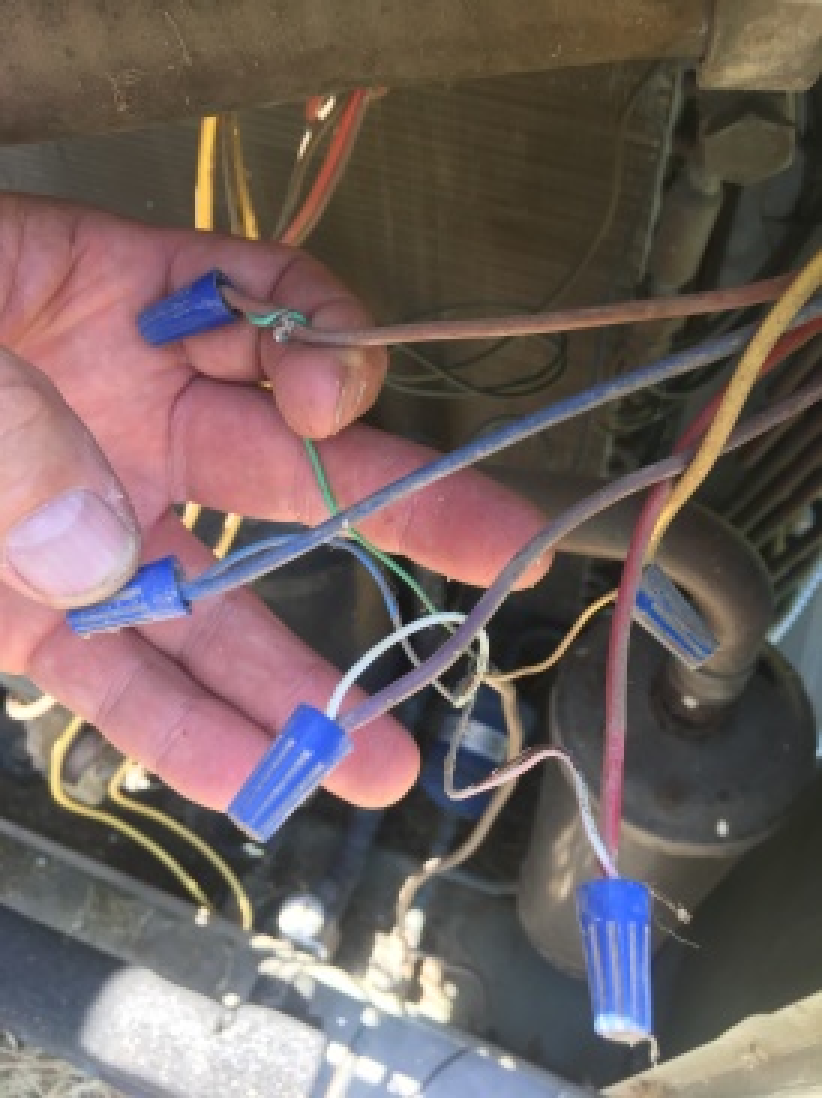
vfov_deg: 61.7
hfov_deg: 48.2
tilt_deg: -59.4
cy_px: 549
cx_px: 411
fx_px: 919
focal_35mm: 29
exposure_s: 1/120
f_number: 2.2
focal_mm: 4.15
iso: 40
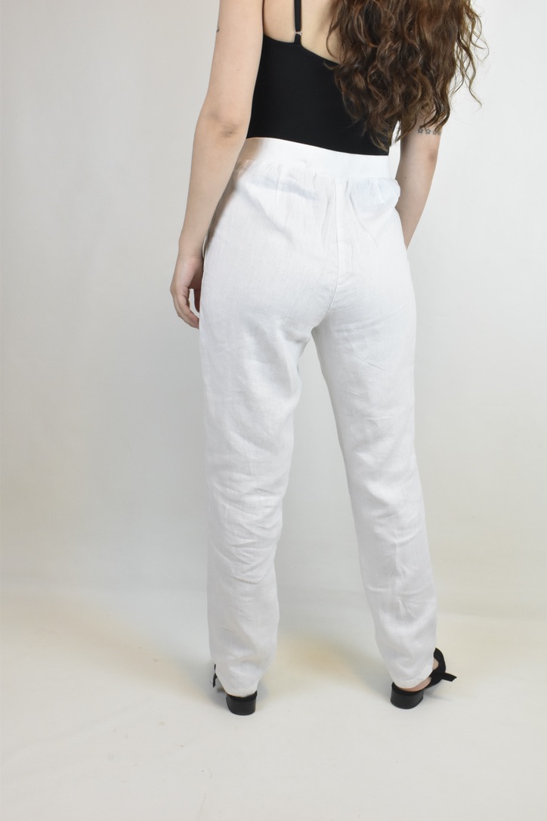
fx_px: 957
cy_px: 410
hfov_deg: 31.9
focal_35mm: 42
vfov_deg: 46.4
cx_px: 274
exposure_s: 1/30
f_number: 18
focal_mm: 28
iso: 1600
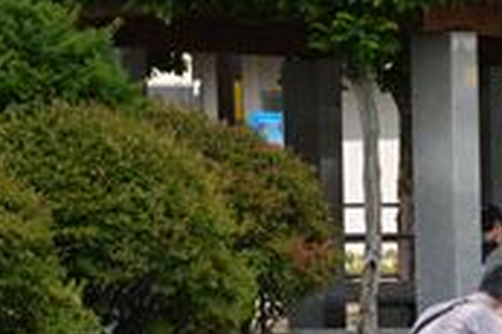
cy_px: 456
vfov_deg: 4.5
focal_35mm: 305
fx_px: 4249
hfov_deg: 6.7
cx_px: 438
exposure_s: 1/2500
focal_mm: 85
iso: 2500
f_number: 7.1
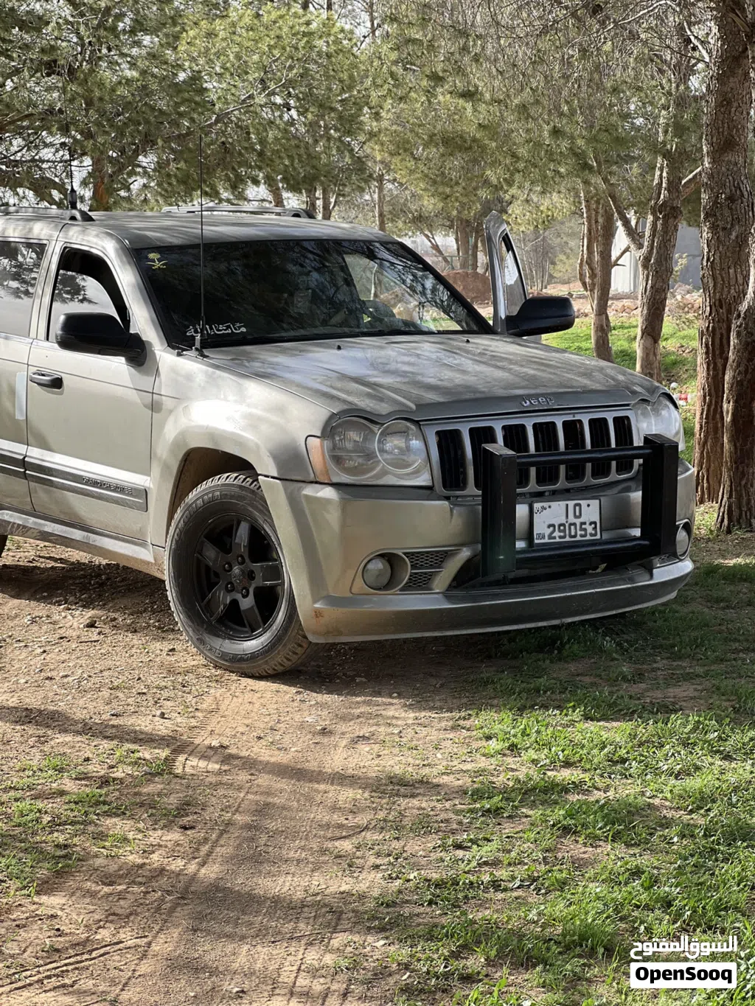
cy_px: 503
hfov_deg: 19.1
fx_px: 2239
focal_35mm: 77
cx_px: 378
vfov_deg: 25.3
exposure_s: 1/185
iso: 25
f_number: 2.8
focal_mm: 9
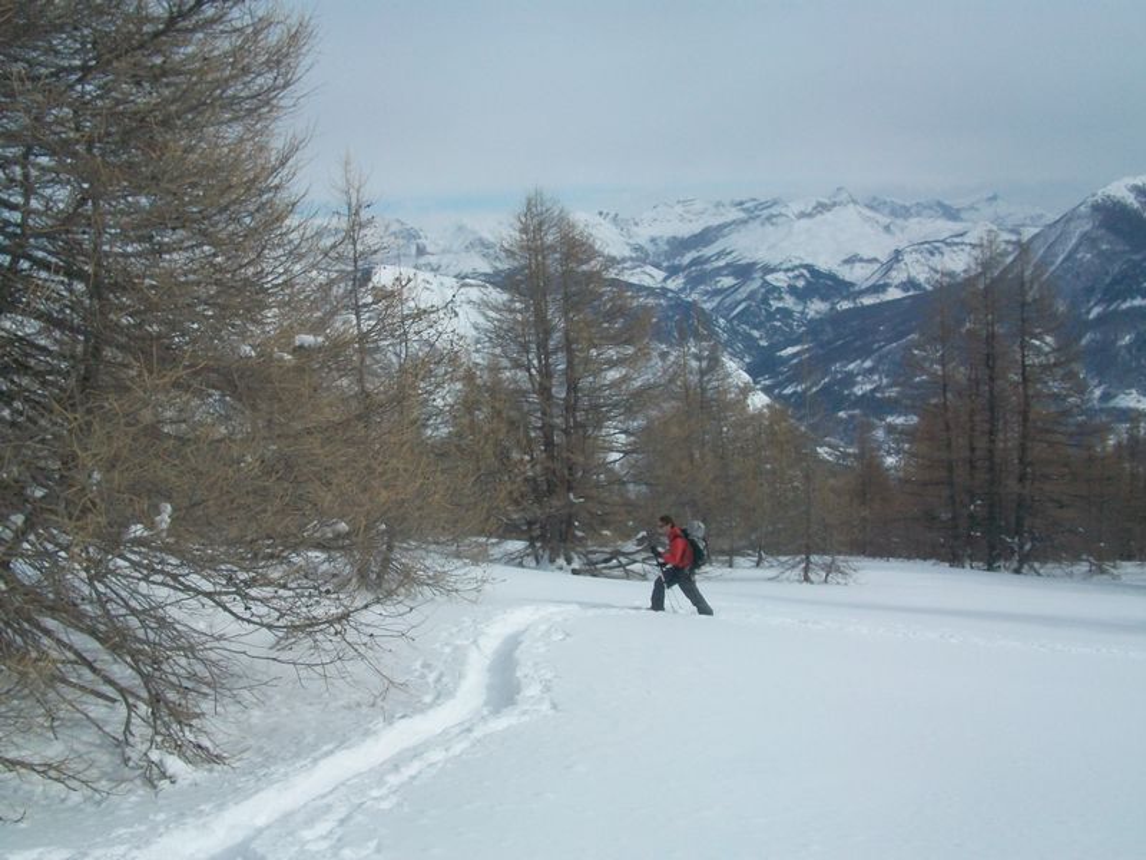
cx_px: 573
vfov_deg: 41.8
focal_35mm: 34
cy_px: 430
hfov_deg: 54.0
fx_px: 1126
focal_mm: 5.7
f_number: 5.5
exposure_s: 1/1000
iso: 80
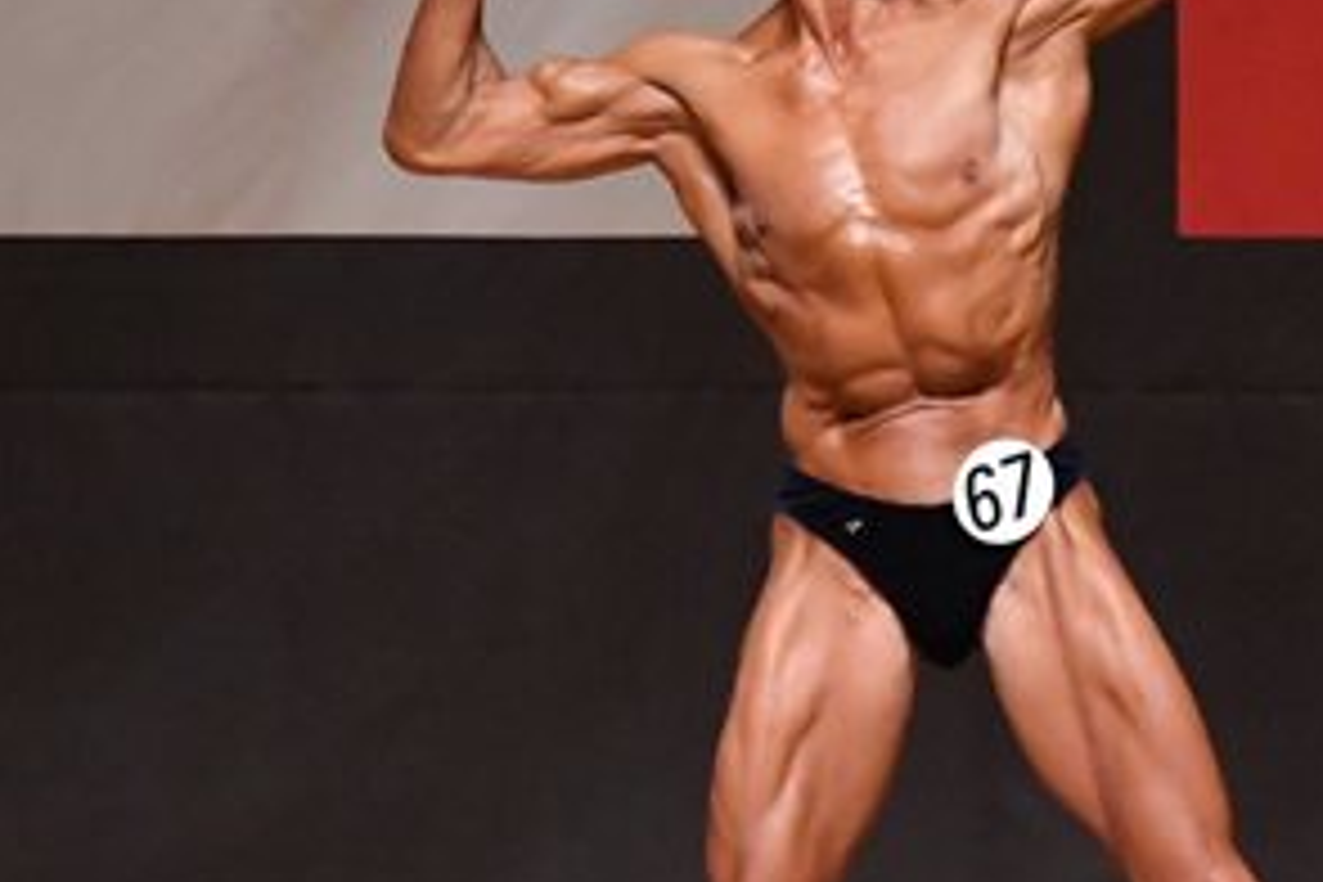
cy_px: 414
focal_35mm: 672
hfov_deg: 3.1
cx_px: 1078
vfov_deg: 2.0
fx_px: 24694
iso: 10000
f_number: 5.6
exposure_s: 1/400
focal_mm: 170
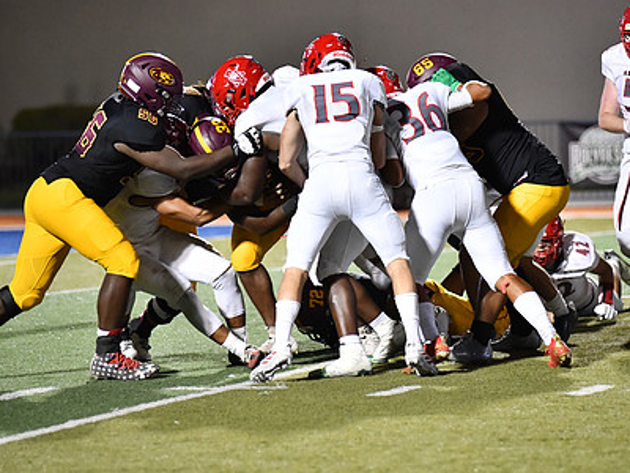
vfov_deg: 6.1
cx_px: 340
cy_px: 203
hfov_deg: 8.1
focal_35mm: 244
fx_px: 4441
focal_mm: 175
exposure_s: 1/1250
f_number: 2.8
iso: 7200
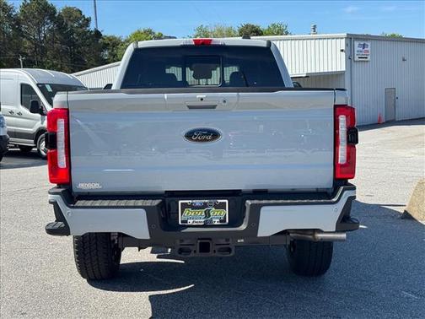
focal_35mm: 48
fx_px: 589
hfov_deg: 39.7
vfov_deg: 30.3
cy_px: 160
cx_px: 212
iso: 64
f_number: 1.78
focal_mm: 6.76
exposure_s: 1/2252
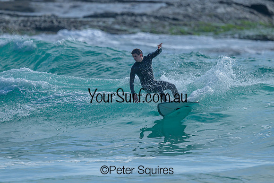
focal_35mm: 990
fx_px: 7535
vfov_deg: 1.4
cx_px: 169
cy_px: 70
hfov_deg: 2.1
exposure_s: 1/2000
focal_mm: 800
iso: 220
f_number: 6.3
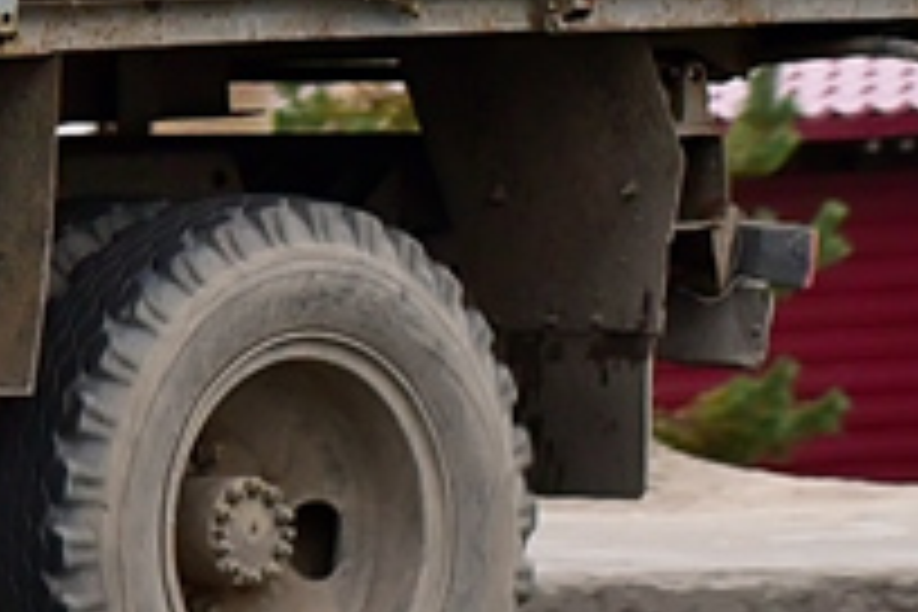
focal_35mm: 318
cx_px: -1170
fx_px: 8108
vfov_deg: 4.3
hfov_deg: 6.2
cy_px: -425
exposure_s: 1/640
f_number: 4.5
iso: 500
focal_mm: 50
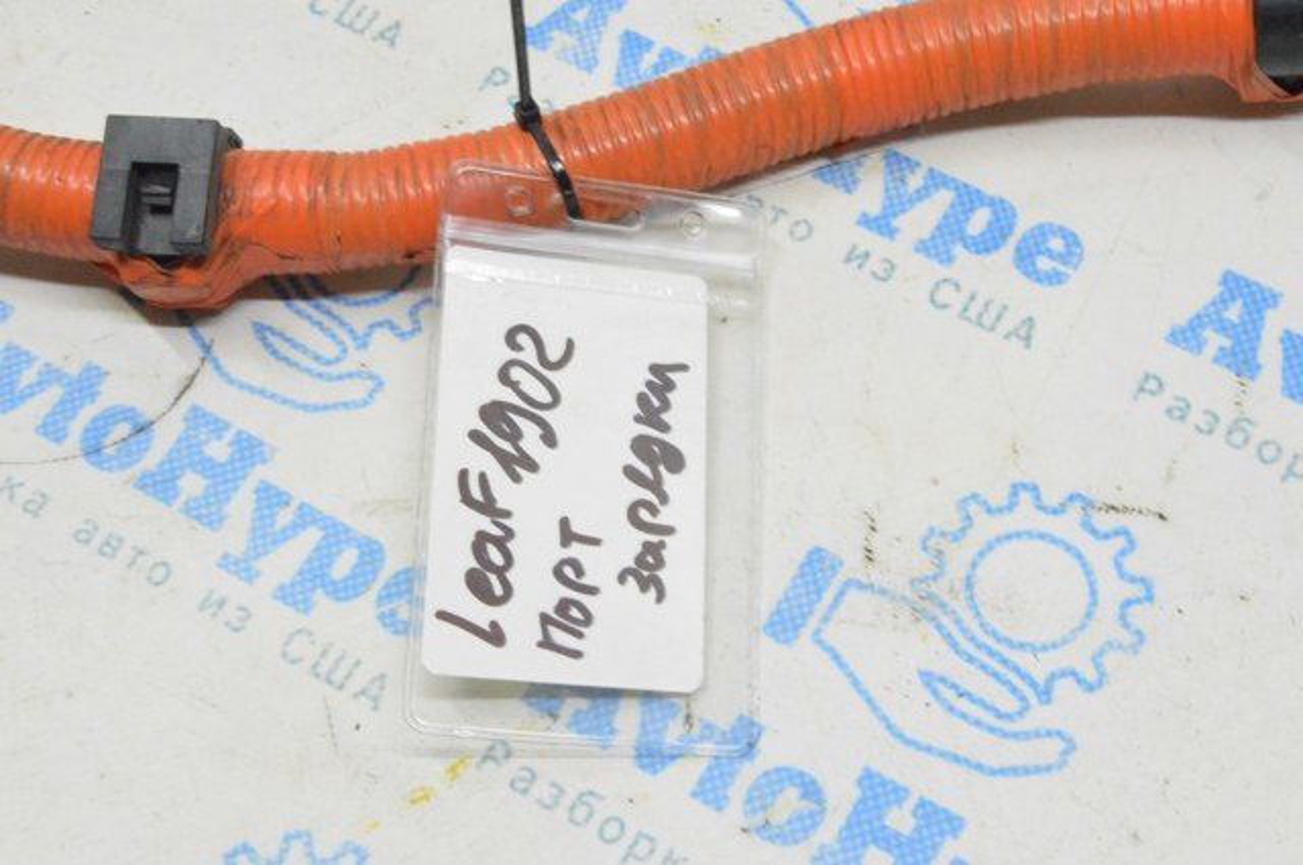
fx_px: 2277
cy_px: 432
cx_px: 652
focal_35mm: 63
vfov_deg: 21.5
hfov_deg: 31.9
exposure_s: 1/20
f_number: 20
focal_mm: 42
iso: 6400
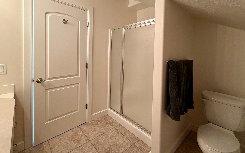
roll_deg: -1.5
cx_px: 123
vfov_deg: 66.8
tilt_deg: -2.0
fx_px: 113
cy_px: 56
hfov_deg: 94.4
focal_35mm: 17
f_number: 2.2
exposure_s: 1/120
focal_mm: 2.22
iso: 320
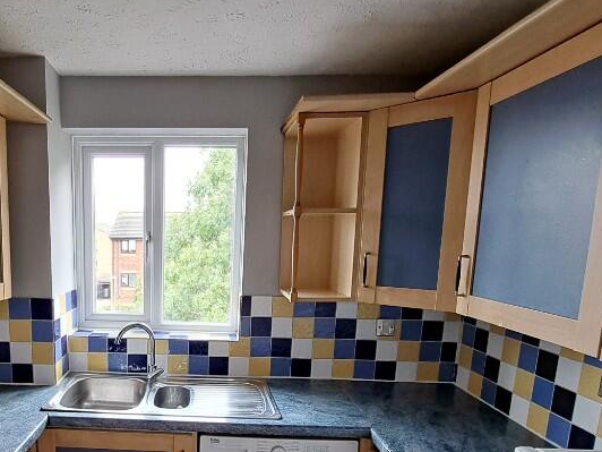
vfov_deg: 53.1
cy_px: 322
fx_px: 435
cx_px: 182
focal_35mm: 25
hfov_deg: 66.7
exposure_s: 1/40
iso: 64
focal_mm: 1.74
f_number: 2.2
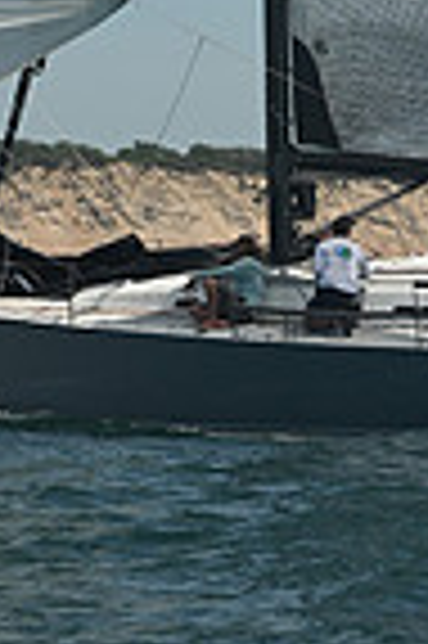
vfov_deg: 7.0
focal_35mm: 284
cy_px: -585
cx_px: 209
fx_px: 5077
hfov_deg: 4.8
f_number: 11
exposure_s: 1/1000
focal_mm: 70
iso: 320
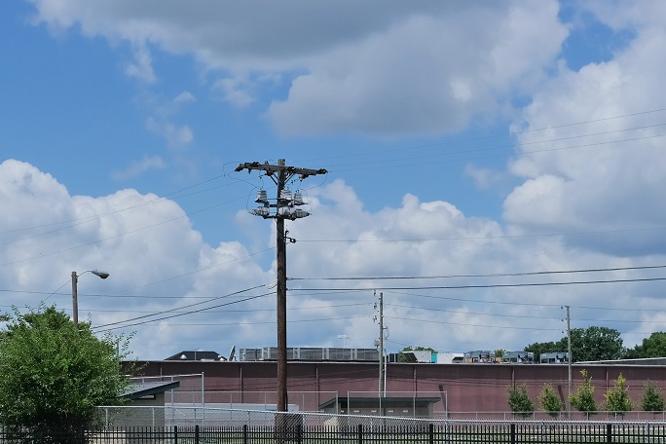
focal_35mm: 79
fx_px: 1461
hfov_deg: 25.5
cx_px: 204
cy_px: 396
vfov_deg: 17.0
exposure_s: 1/500
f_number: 8
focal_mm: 24
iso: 100
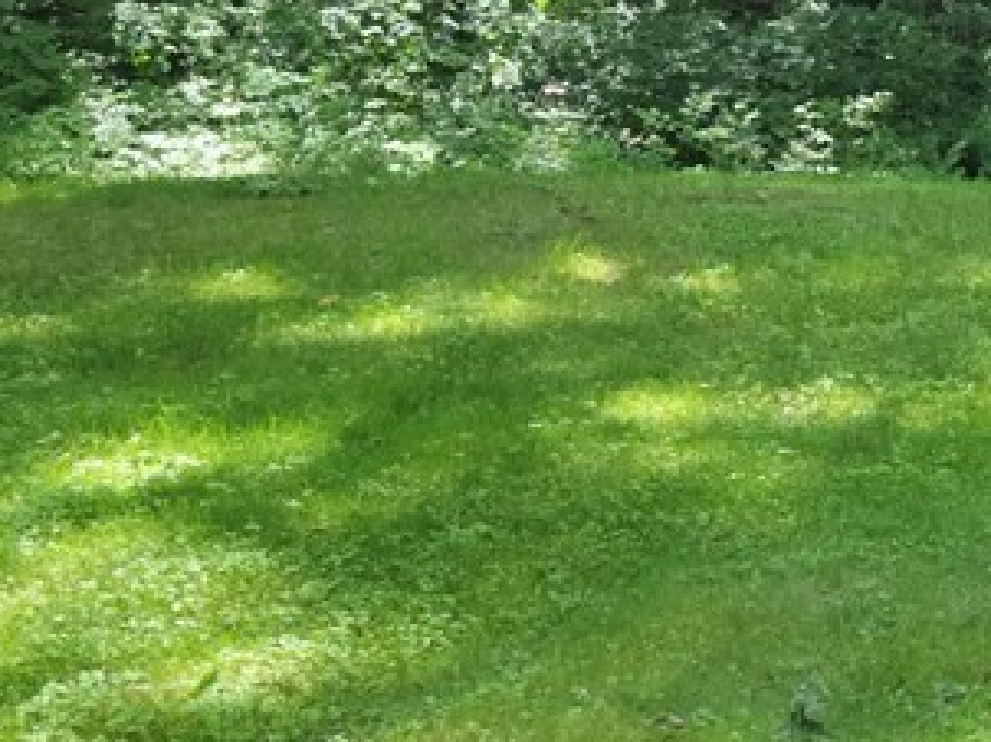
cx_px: 1526
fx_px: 2718
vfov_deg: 15.3
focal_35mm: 95
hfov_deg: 18.2
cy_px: 33
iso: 32
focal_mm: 5.9
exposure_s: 1/119
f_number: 2
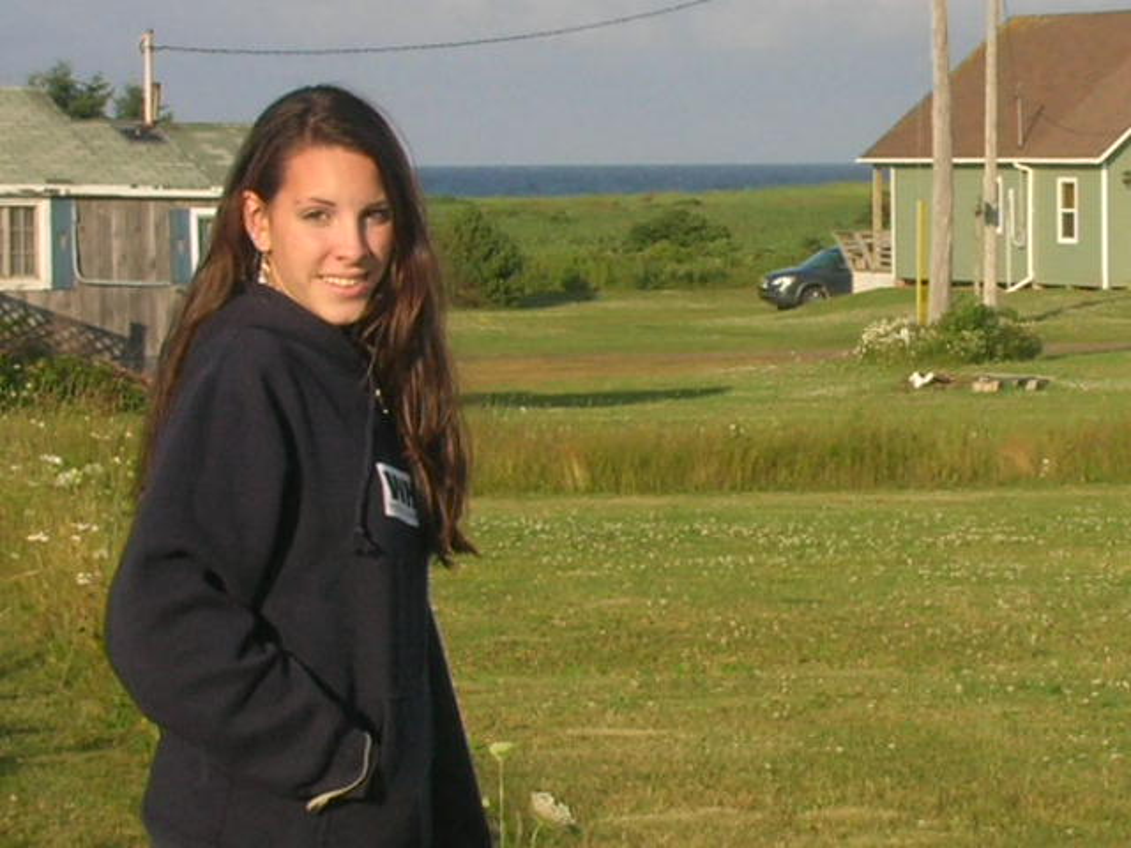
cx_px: 566
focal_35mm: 66
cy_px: 424
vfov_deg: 22.3
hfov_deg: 29.4
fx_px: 2156
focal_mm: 11
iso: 50
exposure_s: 1/210
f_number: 6.4
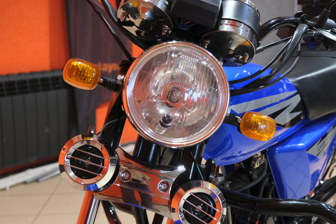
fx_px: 429
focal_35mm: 46
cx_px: 168
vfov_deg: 29.2
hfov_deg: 42.7
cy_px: 112
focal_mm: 30.8
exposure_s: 1/100
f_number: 4
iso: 2000
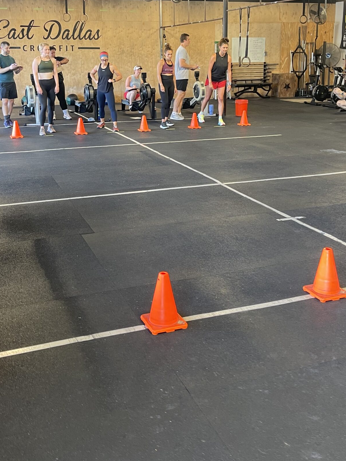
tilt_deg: -11.1
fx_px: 533
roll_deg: -1.6
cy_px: 159
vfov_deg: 46.2
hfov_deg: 36.0
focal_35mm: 40
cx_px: 164
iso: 125
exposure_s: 1/41
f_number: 1.6
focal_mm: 5.1
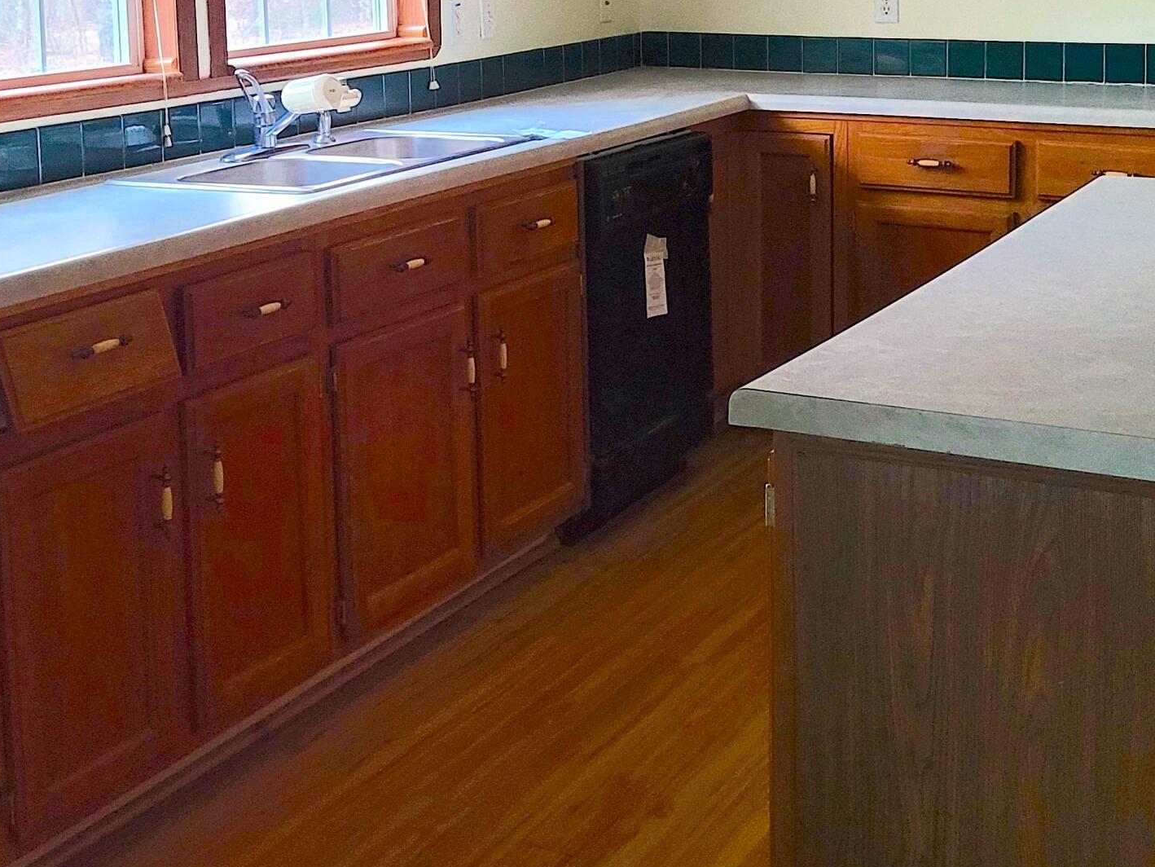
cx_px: 630
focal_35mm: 55
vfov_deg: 25.9
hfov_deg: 34.9
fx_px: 1835
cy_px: 119
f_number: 1.8
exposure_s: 1/24
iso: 500
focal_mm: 5.4
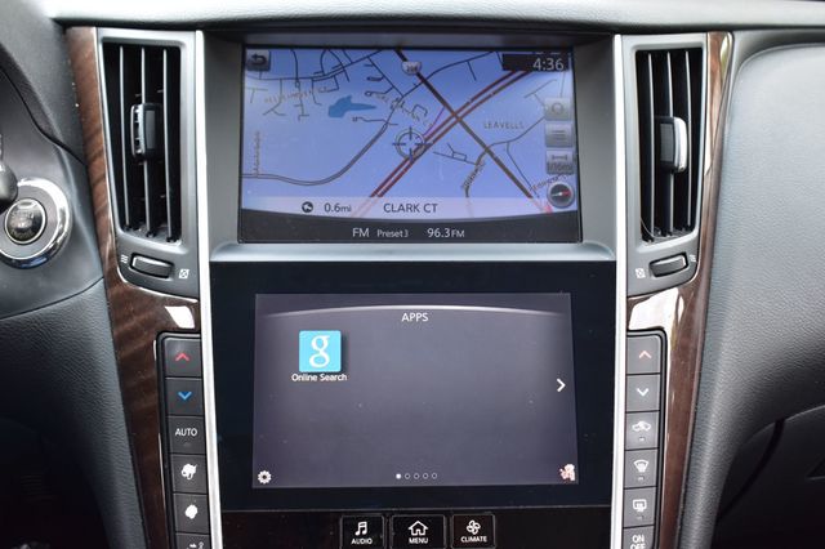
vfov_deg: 31.9
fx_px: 962
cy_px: 274
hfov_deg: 46.4
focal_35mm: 42
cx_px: 412
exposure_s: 1/40
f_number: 7.1
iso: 400
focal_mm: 28
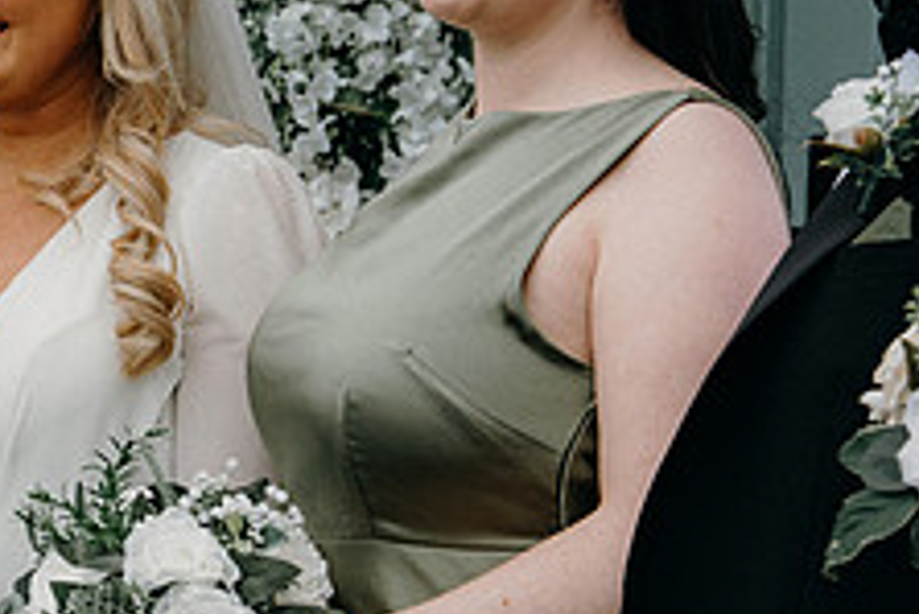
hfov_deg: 11.4
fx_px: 4521
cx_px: -181
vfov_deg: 7.8
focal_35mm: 177
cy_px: 282
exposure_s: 1/200
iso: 400
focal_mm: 68
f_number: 7.1
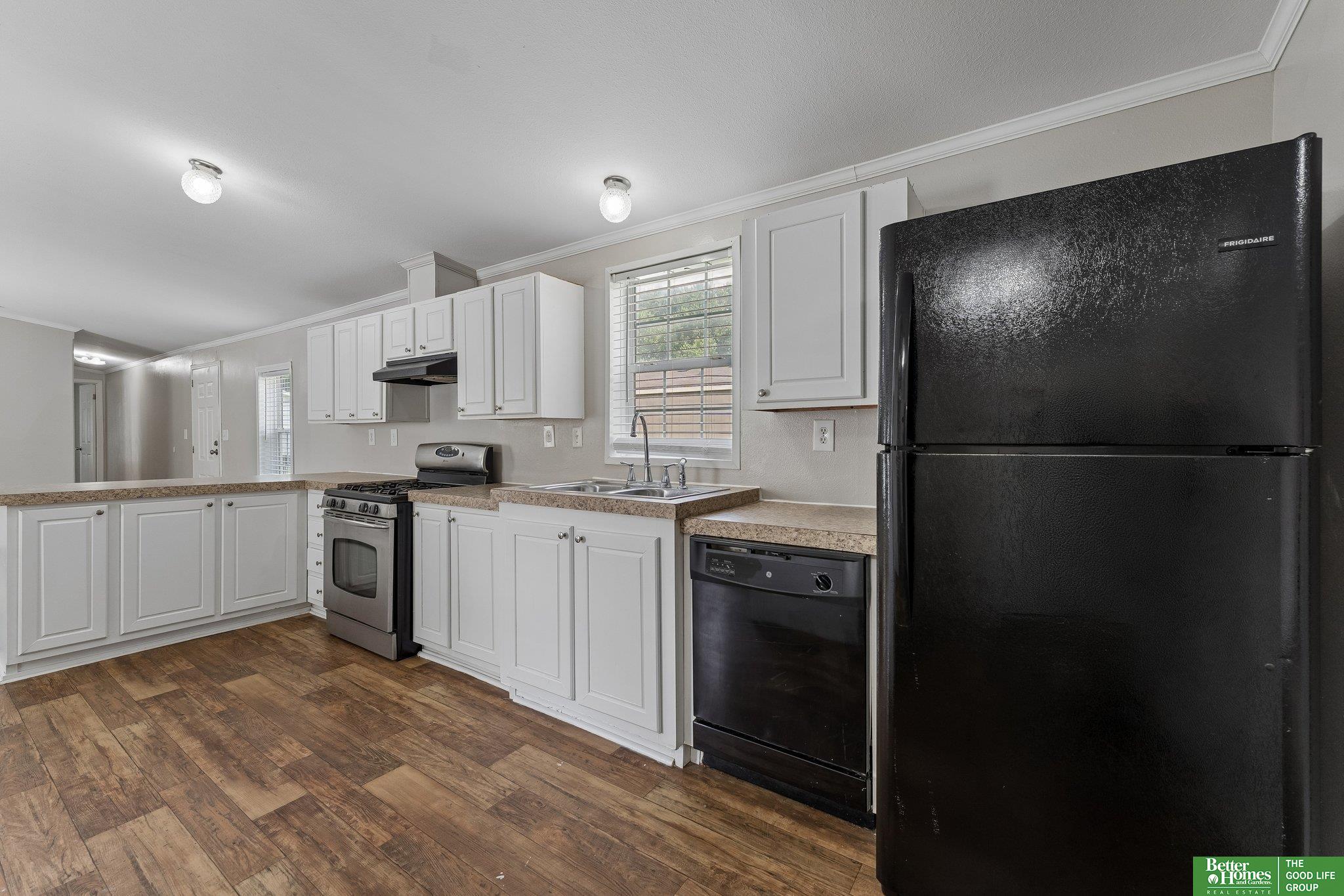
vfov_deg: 81.2
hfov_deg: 104.3
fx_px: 523
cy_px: 448
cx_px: 672
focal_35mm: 14
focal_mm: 14
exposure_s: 1/25
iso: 500
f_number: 6.3
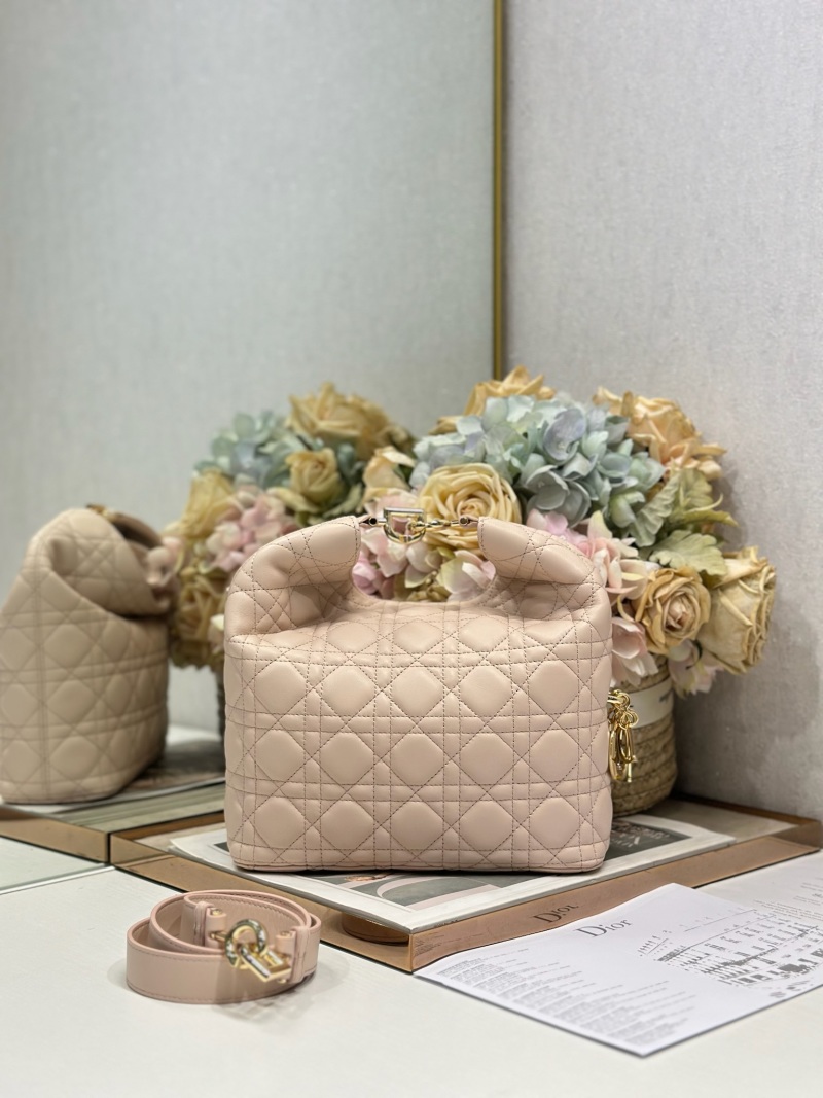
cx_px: 412
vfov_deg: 39.7
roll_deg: -1.2
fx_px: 1522
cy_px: 549
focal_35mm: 48
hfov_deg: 30.3
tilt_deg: -3.9
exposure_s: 1/395
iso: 80
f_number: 1.78
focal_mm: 6.86
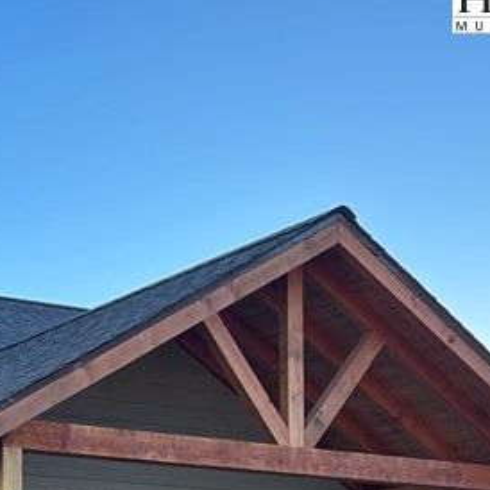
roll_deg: +0.6
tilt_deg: +2.3
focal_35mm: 86
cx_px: -98
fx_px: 1377
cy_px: 629
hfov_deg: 19.0
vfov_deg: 18.8
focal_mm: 5.7
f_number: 1.5
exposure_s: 1/1029
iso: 50
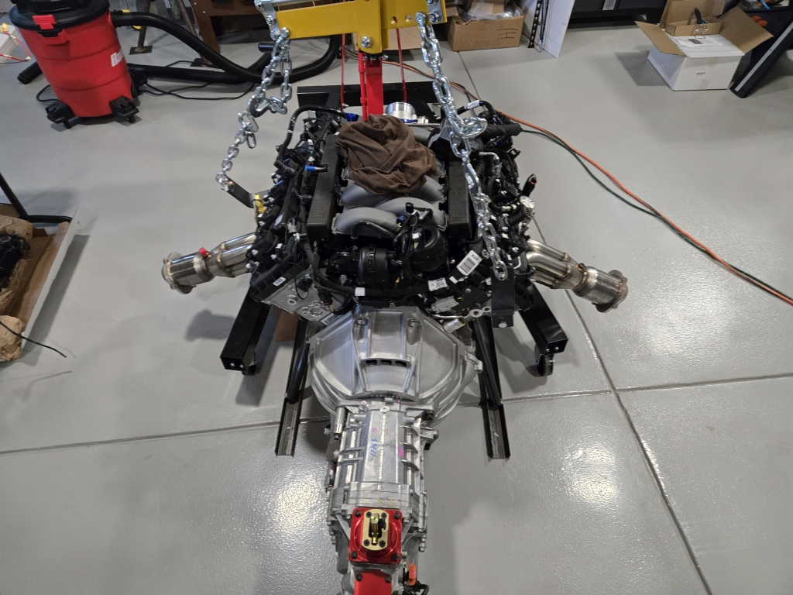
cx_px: 396
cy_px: 298
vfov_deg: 58.9
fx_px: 527
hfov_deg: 73.9
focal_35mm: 23
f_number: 1.8
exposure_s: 1/120
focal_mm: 5.4
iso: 1000
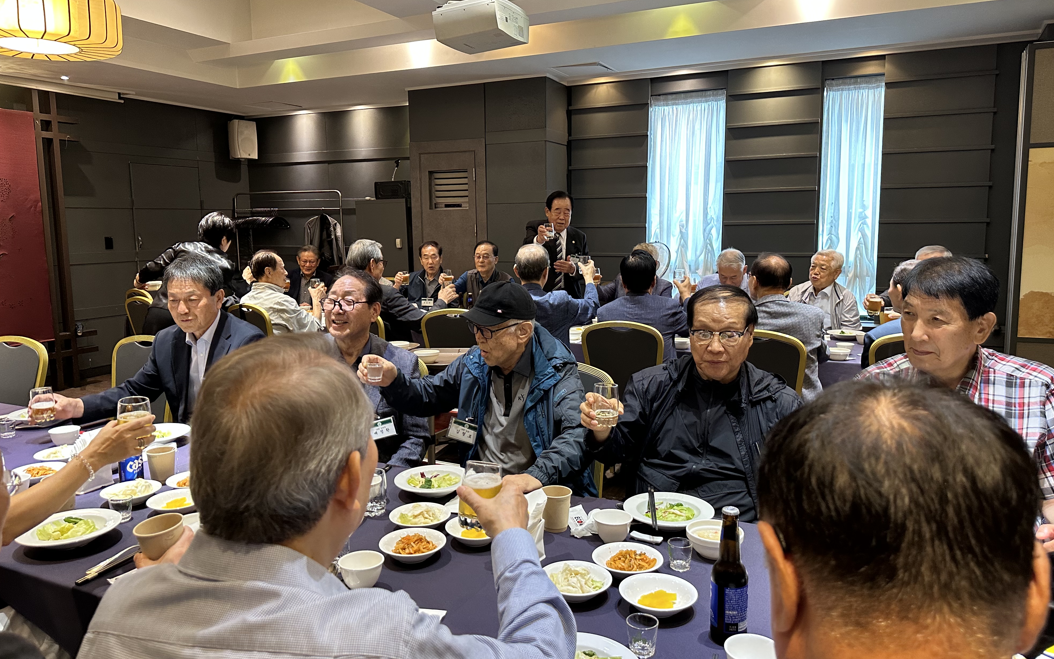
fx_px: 747
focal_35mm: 26
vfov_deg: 47.6
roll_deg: +0.0
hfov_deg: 70.4
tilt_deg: -7.1
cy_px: 320
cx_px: 531
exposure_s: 1/60
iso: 250
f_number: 1.78
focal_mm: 6.86
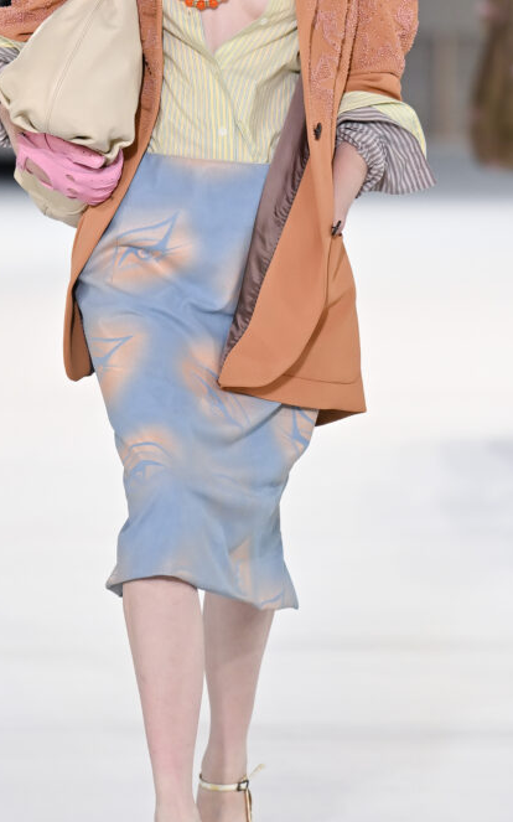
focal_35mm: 478
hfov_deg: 2.7
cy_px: 288
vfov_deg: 4.4
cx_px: 222
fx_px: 10700
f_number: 3.5
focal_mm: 180
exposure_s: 1/800
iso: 500
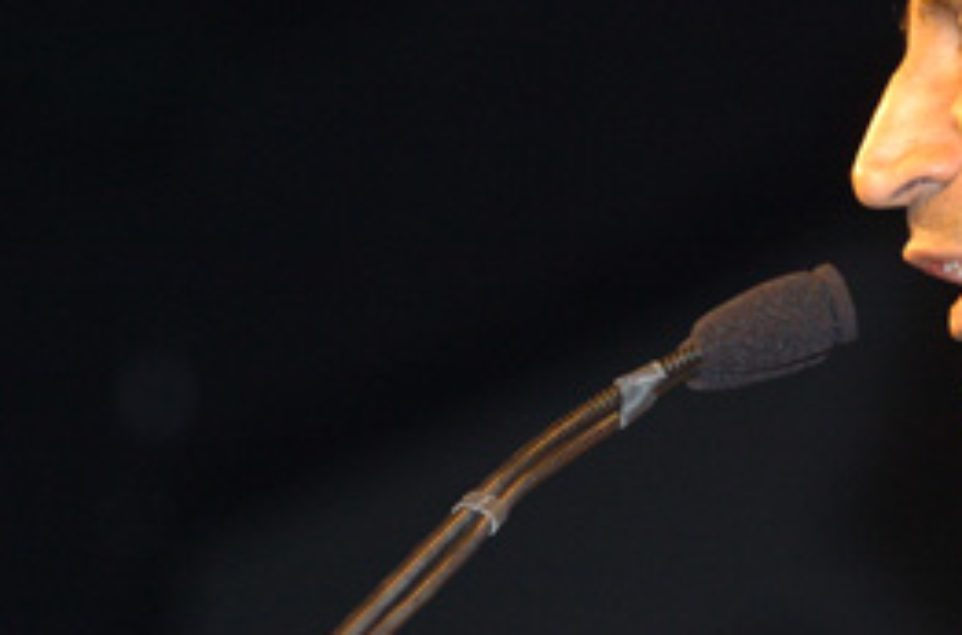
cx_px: 995
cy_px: 108
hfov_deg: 4.4
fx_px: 12366
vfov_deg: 2.9
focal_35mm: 464
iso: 400
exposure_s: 1/50
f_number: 4.5
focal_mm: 135
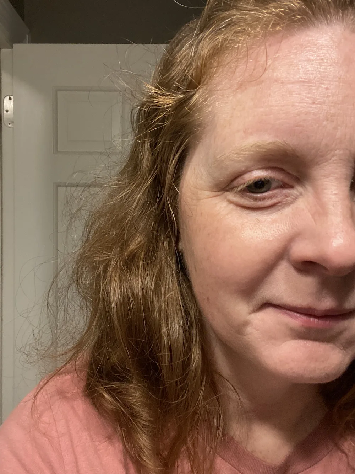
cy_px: 237
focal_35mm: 30
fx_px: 410
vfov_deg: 60.0
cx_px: 178
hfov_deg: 46.8
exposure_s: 1/30
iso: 400
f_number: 2.2
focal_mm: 2.71
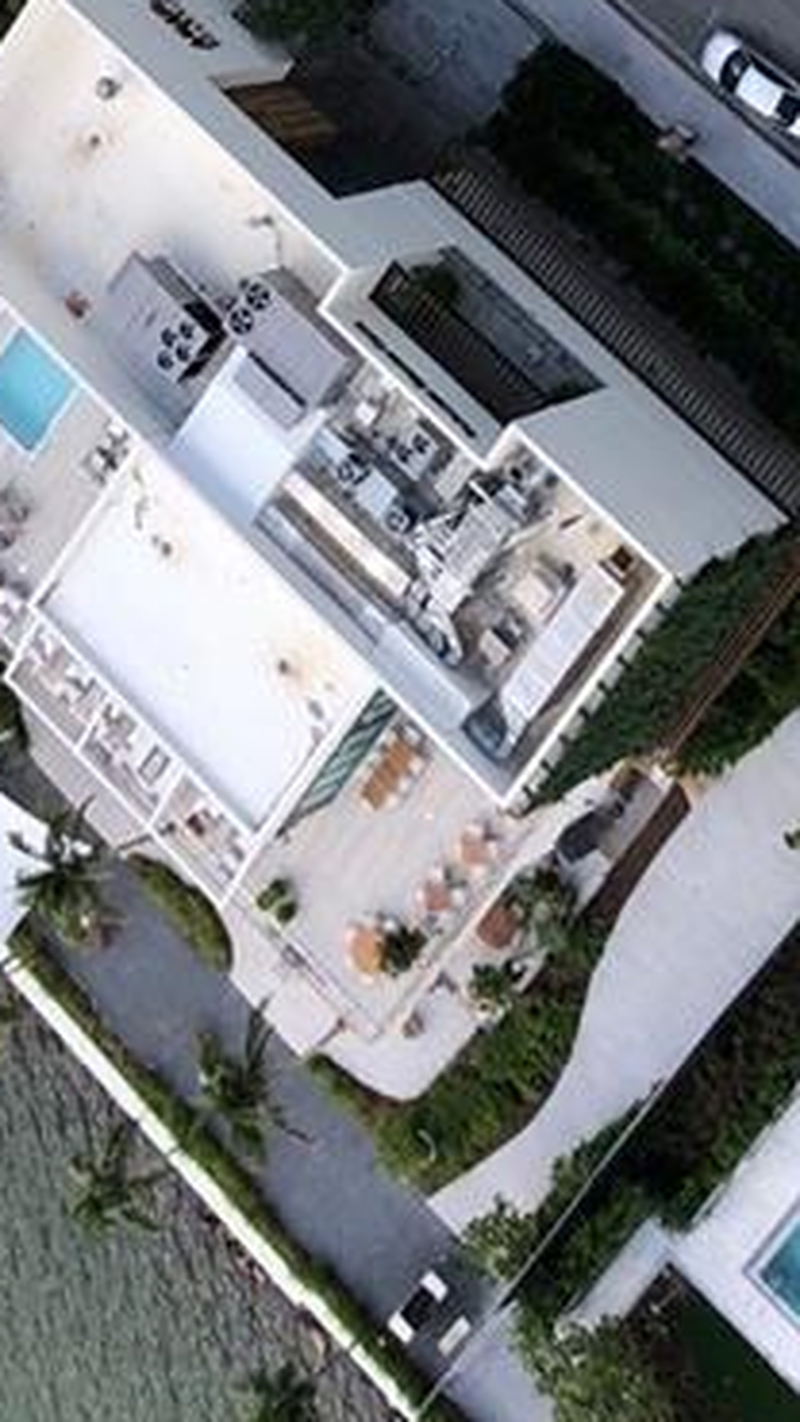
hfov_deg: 12.2
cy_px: -288
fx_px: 3735
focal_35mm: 99
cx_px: 565
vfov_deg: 20.2
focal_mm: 4
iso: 20
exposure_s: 1/390
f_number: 1.8
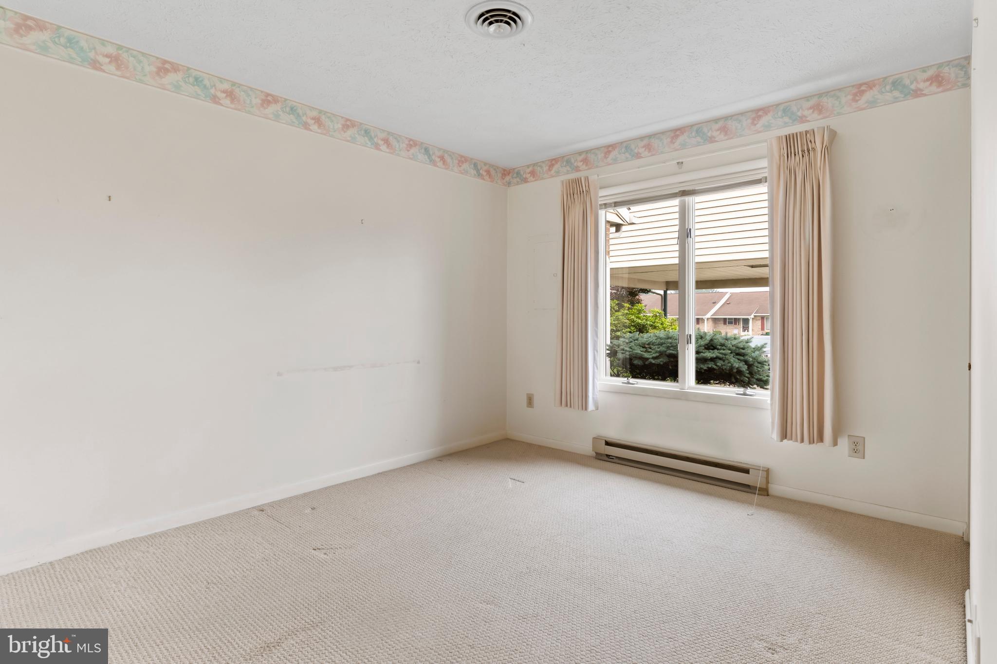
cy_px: 332
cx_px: 498
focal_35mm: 18
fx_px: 498
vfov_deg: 67.4
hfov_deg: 90.0
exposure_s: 1/8
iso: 500
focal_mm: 18
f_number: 8
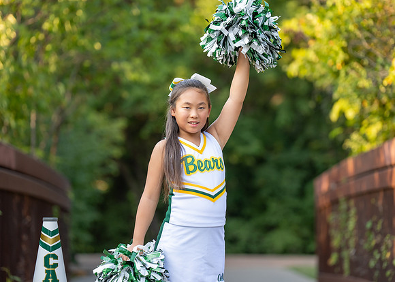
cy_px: 137
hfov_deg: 12.5
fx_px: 1801
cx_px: 201
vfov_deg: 9.0
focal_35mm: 161
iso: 800
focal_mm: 146
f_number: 2.8
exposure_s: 1/1250
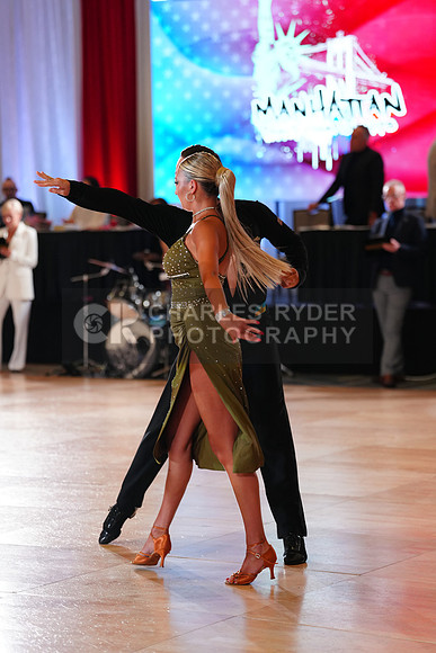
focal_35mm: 108
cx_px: 218
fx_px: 1961
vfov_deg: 18.9
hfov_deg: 12.7
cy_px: 326
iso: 1600
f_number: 2.8
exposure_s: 1/400
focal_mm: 108
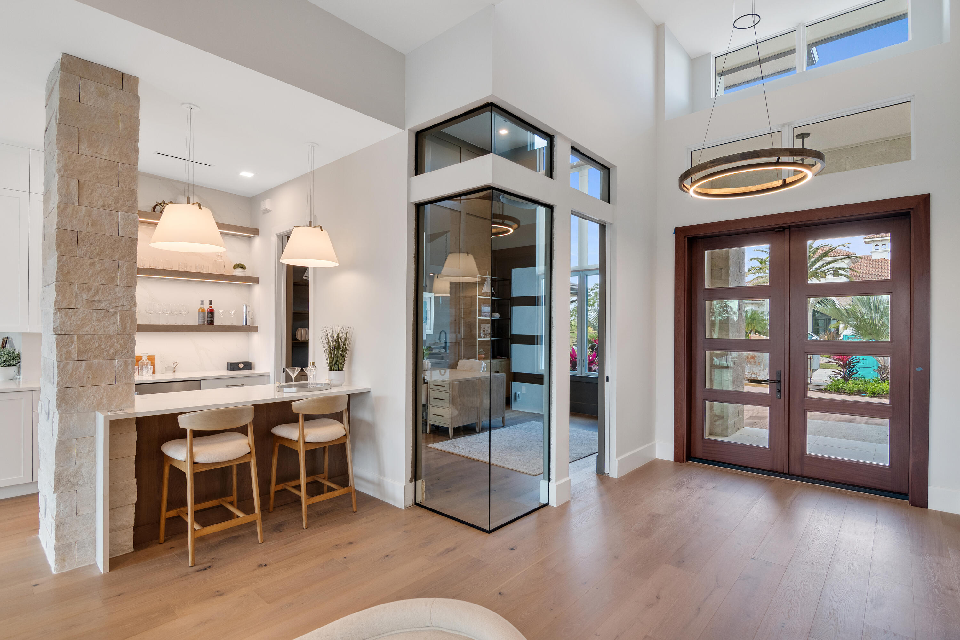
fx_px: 640
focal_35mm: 24
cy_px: 320
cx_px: 480
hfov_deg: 73.7
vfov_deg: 53.1
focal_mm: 16
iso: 320
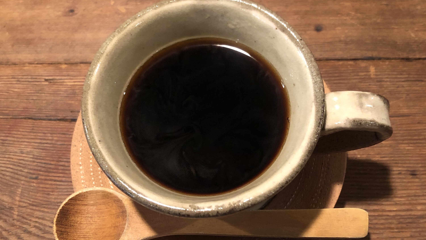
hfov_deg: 49.4
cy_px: 133
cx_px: 212
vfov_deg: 29.0
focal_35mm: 41
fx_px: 463
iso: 100
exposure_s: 1/13
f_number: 1.8
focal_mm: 3.99
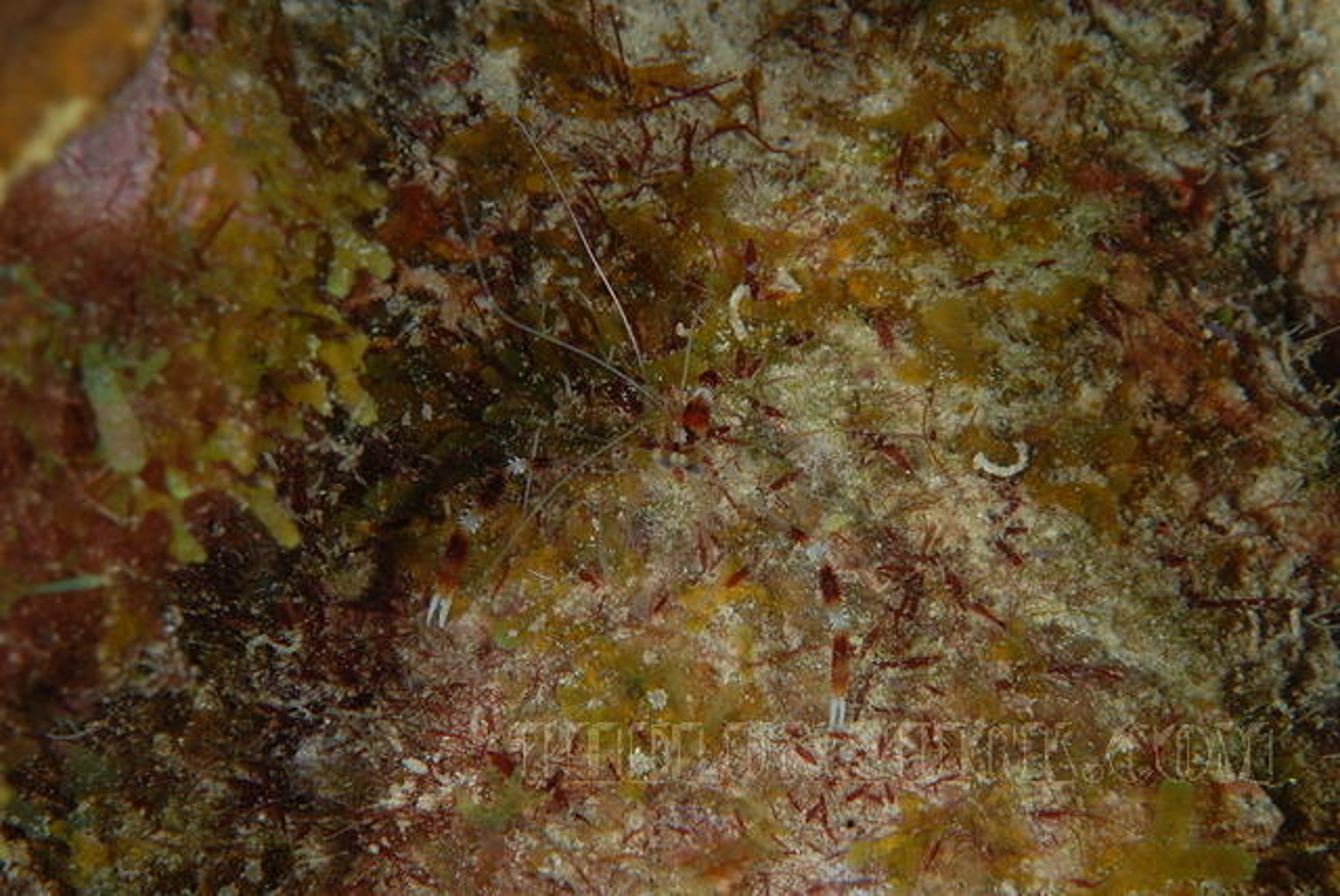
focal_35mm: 158
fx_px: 5868
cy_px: 448
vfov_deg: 8.7
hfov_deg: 13.0
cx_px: 670
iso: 100
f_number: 20
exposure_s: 1/250
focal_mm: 105
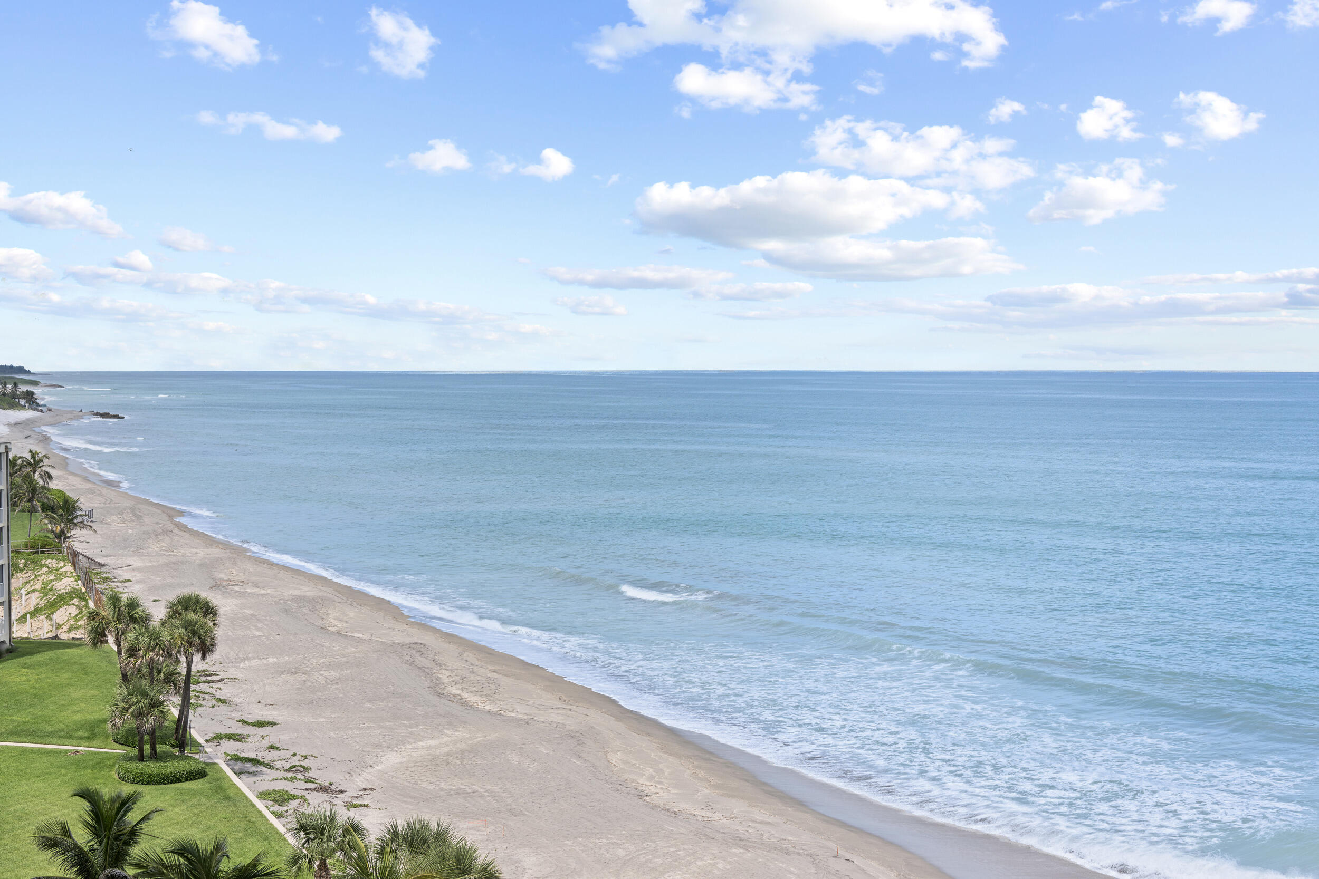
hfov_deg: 39.6
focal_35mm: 50
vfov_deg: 27.0
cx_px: 660
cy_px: 440
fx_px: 1832
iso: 64
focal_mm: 50
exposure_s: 1/800
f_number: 3.5
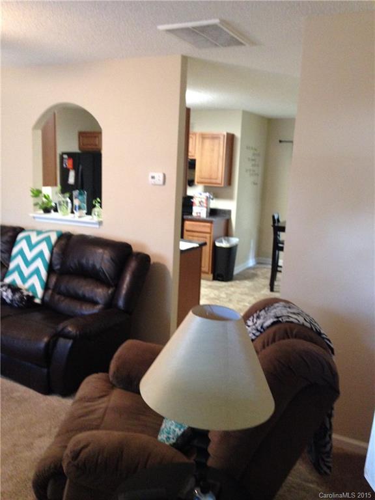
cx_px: 188
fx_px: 477
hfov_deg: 42.9
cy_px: 250
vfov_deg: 55.4
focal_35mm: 33
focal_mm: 4.12
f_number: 2.4
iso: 400
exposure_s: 1/20
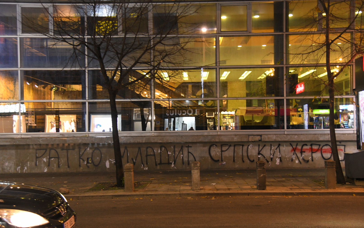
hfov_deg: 48.2
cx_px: 183
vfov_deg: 31.2
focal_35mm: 41
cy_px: 120
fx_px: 407
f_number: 4
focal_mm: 40
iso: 5000
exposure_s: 1/80
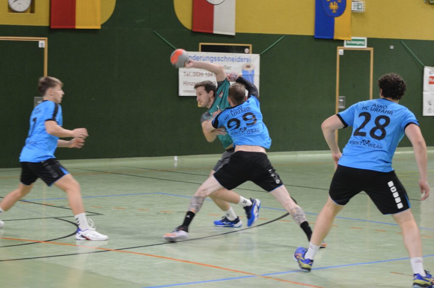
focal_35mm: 82
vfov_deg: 16.5
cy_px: 144
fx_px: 992
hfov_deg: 24.7
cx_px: 217
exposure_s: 1/200
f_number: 4
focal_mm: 55
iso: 1600
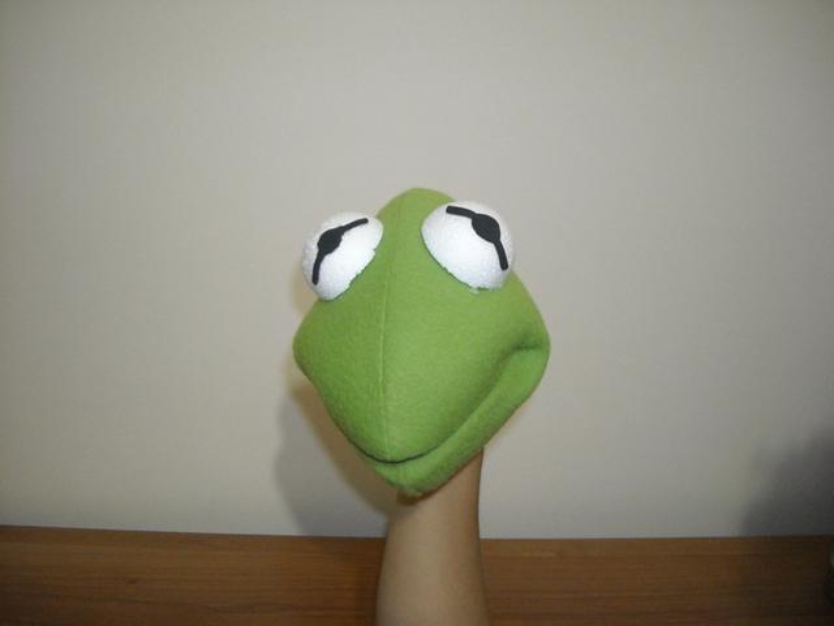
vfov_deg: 40.7
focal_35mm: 35
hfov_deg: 52.6
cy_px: 313
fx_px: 843
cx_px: 417
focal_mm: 5.7
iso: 400
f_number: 2.8
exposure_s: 1/23
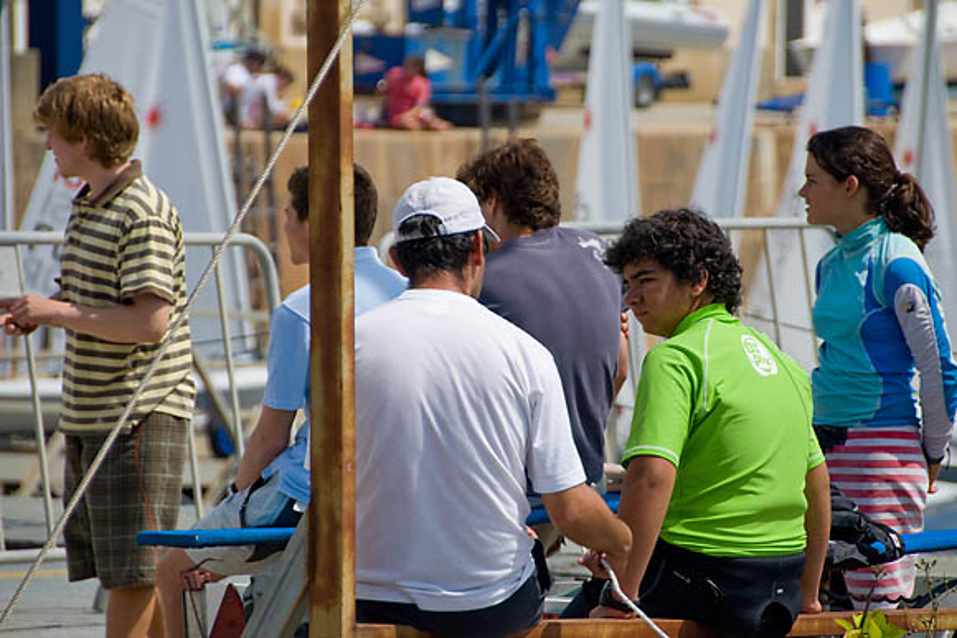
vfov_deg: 5.4
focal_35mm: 255
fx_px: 6780
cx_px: 478
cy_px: 319
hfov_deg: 8.1
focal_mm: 170
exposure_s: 1/1000
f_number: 5.6
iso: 100
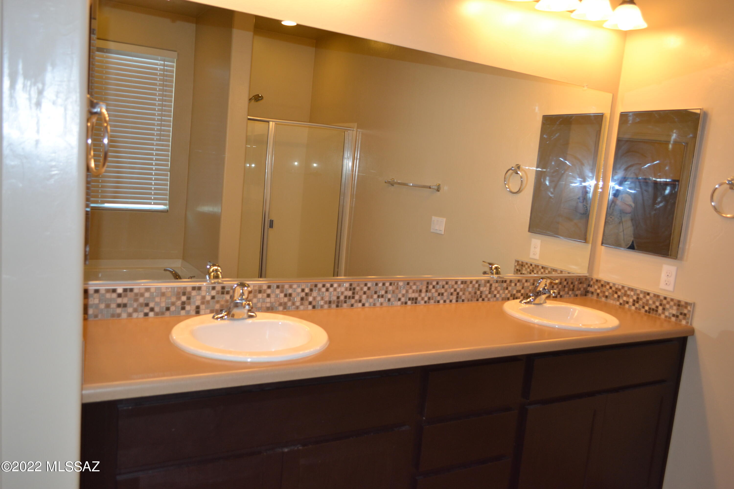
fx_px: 550
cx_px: 367
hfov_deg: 67.4
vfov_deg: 47.9
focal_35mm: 27
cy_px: 244
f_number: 4
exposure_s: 1/100
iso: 400
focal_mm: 18
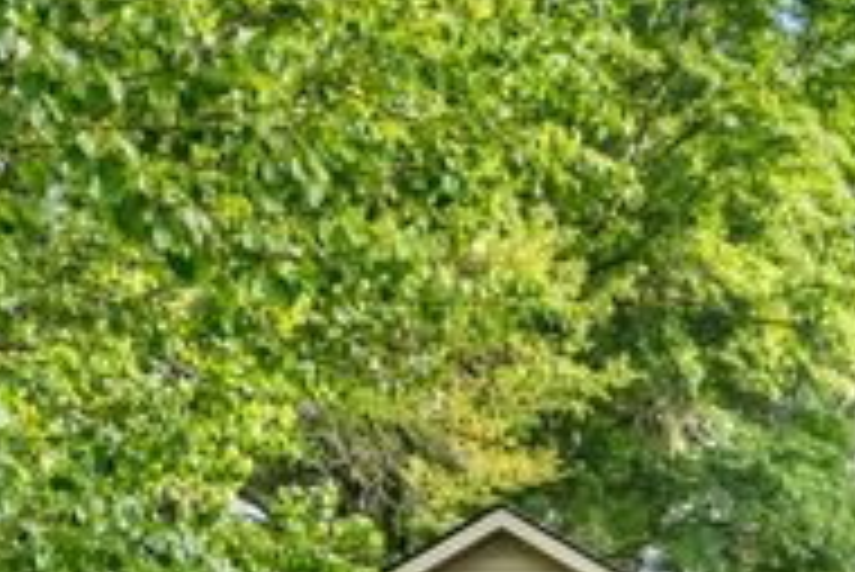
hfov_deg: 21.3
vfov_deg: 15.2
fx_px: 2068
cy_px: 698
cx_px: 1089
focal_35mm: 87
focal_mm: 33
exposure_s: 1/25
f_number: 22
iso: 800
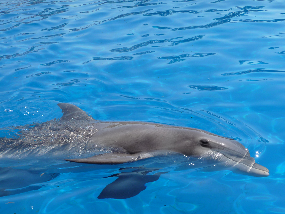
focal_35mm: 55
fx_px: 453
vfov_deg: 26.6
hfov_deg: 34.9
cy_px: 107
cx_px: 142
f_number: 4.3
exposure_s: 1/800
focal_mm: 9.3
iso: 100
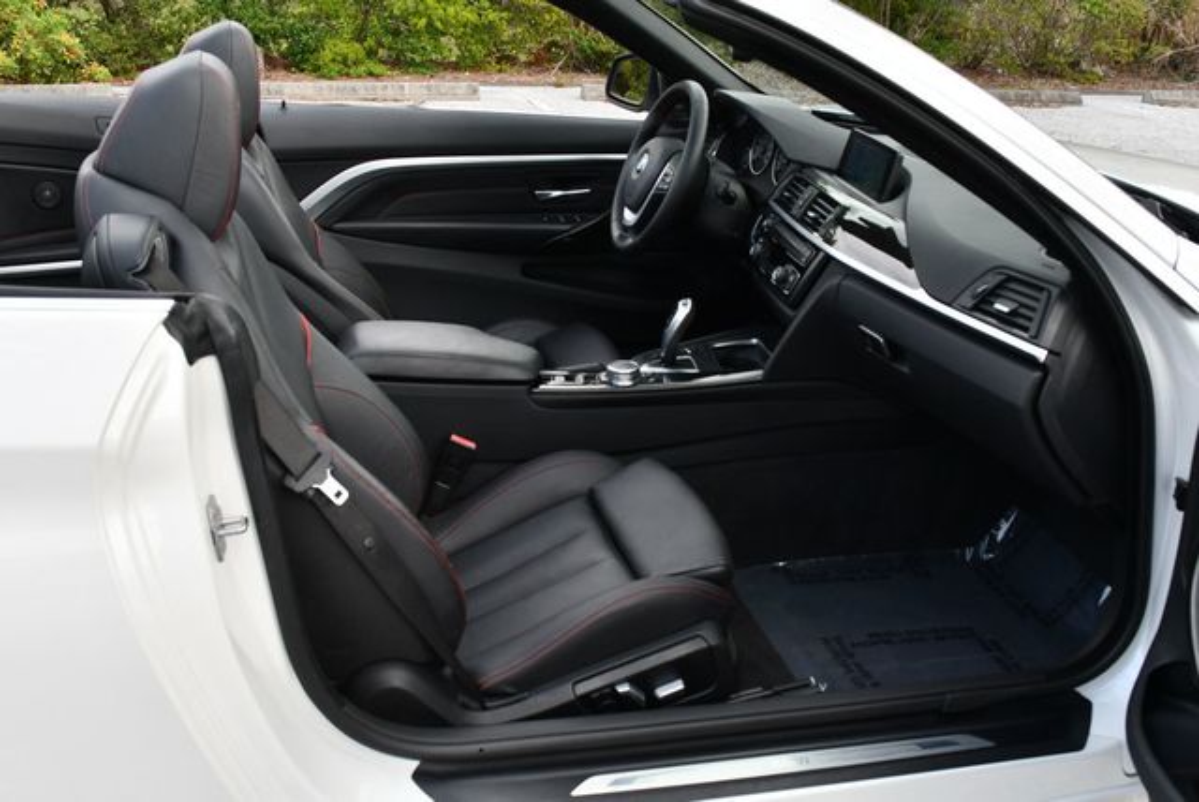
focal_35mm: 36
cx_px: 600
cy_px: 401
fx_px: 1200
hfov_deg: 53.1
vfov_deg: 36.9
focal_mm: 18
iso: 200
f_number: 6.3
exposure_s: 1/250
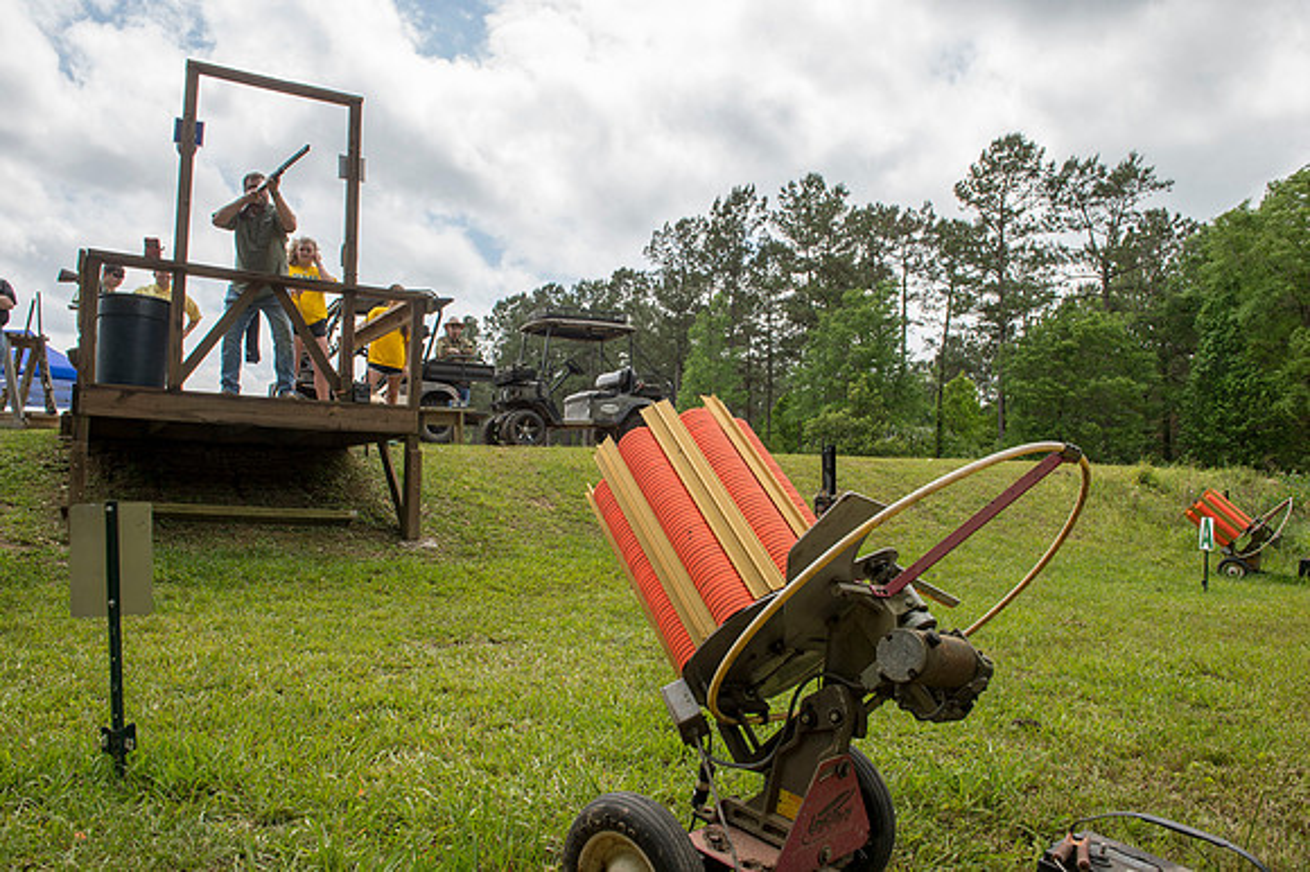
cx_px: 655
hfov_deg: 73.8
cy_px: 436
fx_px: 873
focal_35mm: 24
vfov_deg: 53.1
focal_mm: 24
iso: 160
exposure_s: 1/200
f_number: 9
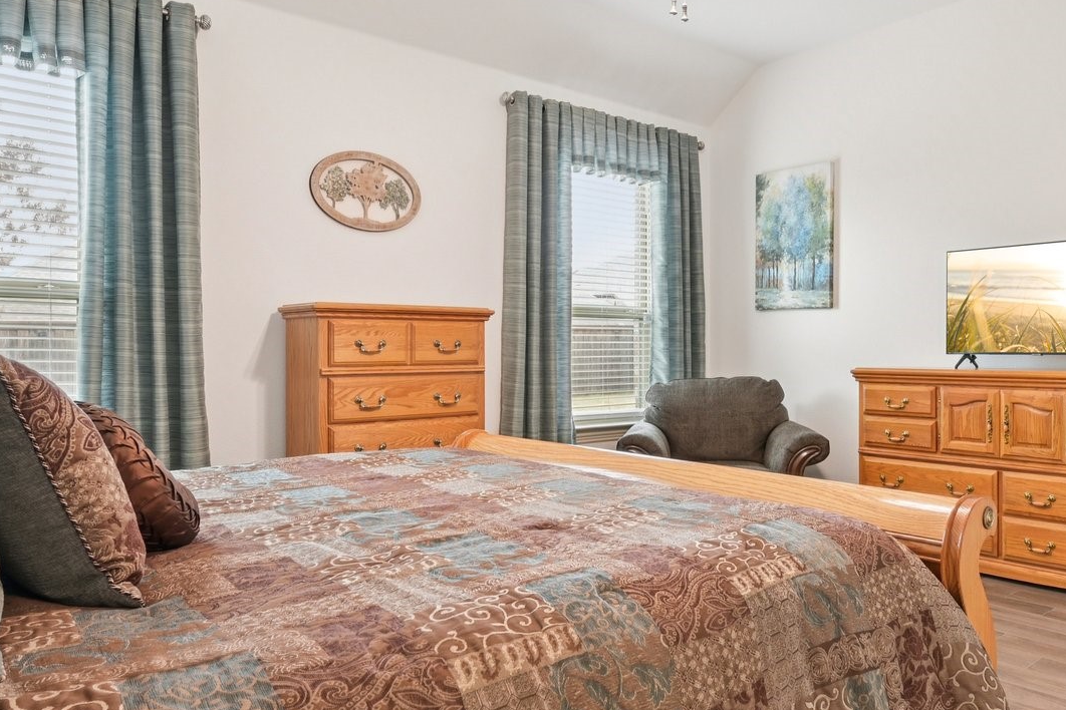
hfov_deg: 66.3
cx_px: 671
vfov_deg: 47.9
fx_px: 799
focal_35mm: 27
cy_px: 366
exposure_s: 1/4
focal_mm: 14
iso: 250
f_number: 9
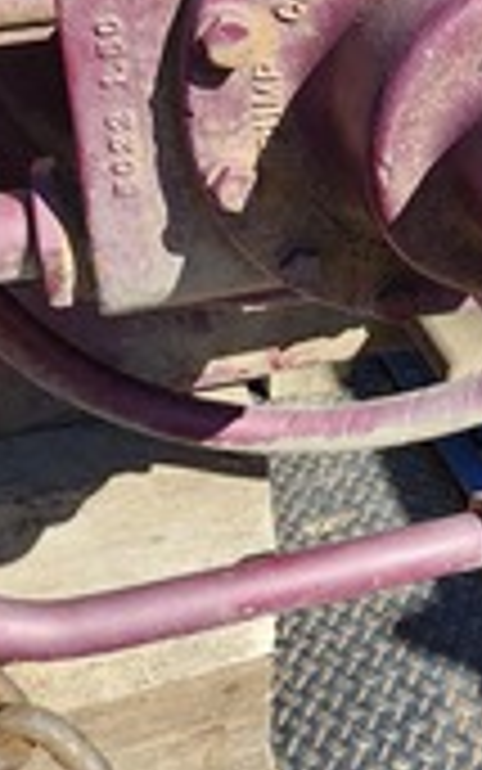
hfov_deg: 29.8
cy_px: 196
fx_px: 903
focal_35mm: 43
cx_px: 302
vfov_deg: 44.7
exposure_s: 1/932
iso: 40
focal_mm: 1.74
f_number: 2.2
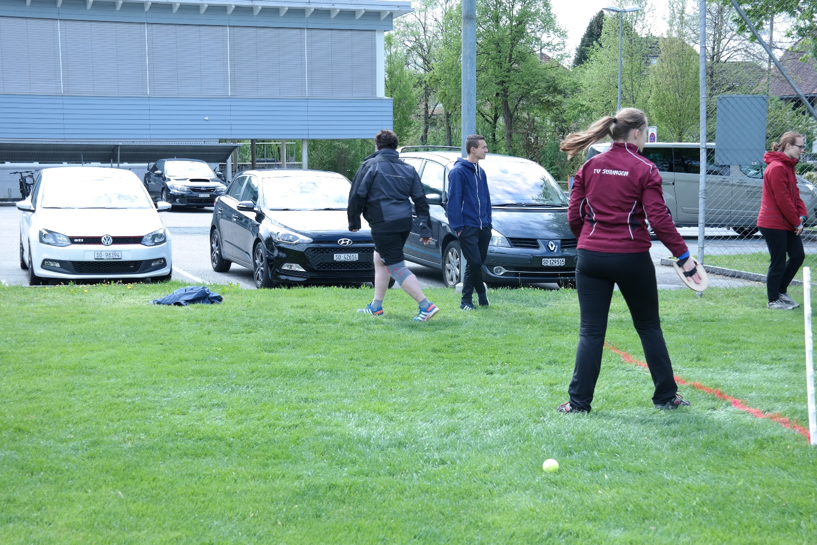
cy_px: 272
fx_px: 1384
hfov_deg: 32.9
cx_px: 408
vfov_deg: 22.3
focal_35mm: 61
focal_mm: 40
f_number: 6.3
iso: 100
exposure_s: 1/125
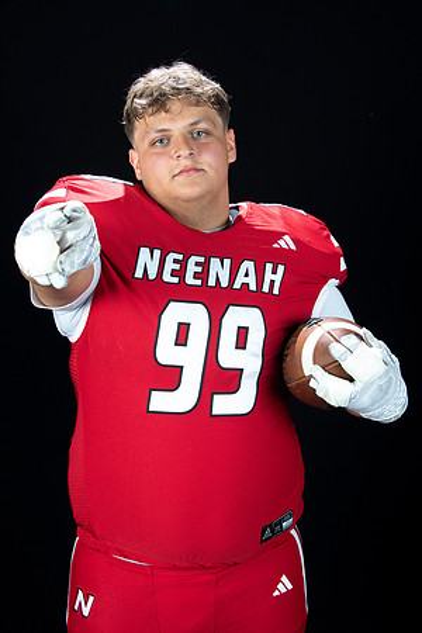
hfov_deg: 24.2
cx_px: 211
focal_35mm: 56
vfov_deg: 35.6
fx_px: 985
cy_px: 316
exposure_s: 1/160
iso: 320
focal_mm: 56
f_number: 9
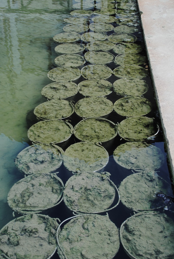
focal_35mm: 52
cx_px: 87
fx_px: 380
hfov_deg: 25.8
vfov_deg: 37.8
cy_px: 130
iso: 100
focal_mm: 35
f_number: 5.6
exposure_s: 1/125
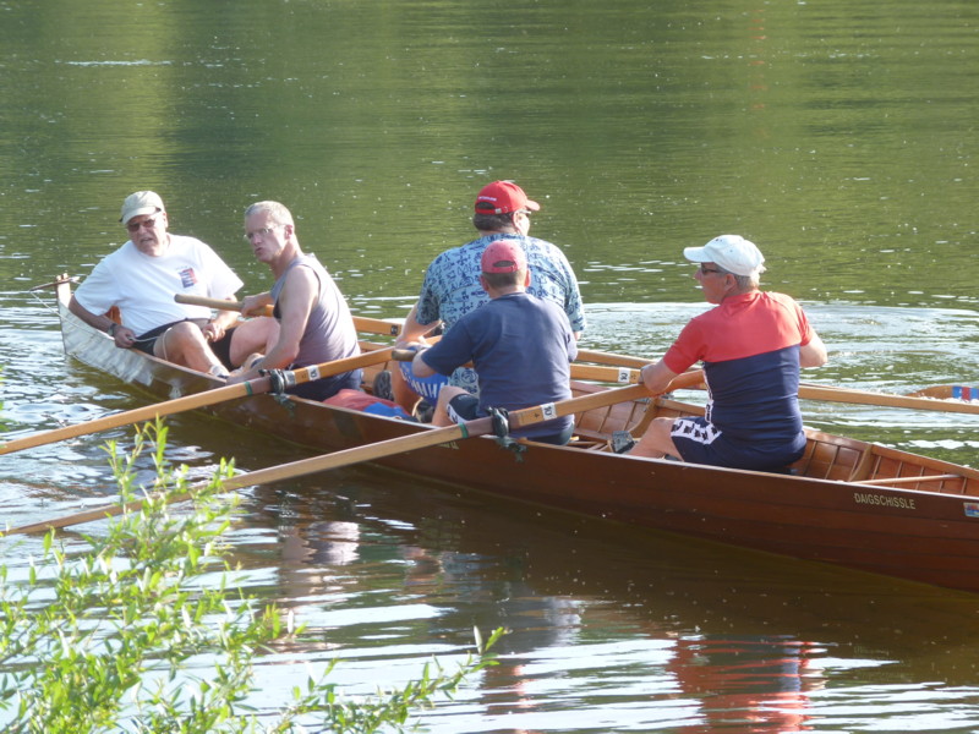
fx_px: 5317
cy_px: 367
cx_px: 490
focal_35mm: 188
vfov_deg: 7.9
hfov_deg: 10.5
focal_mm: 33.5
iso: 80
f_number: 3.7
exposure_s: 1/100
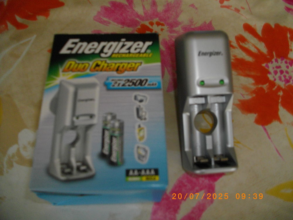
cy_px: 110
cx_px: 146
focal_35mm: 32
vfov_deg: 44.2
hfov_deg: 56.8
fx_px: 271
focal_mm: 5.7
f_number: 2.9
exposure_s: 1/50
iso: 200
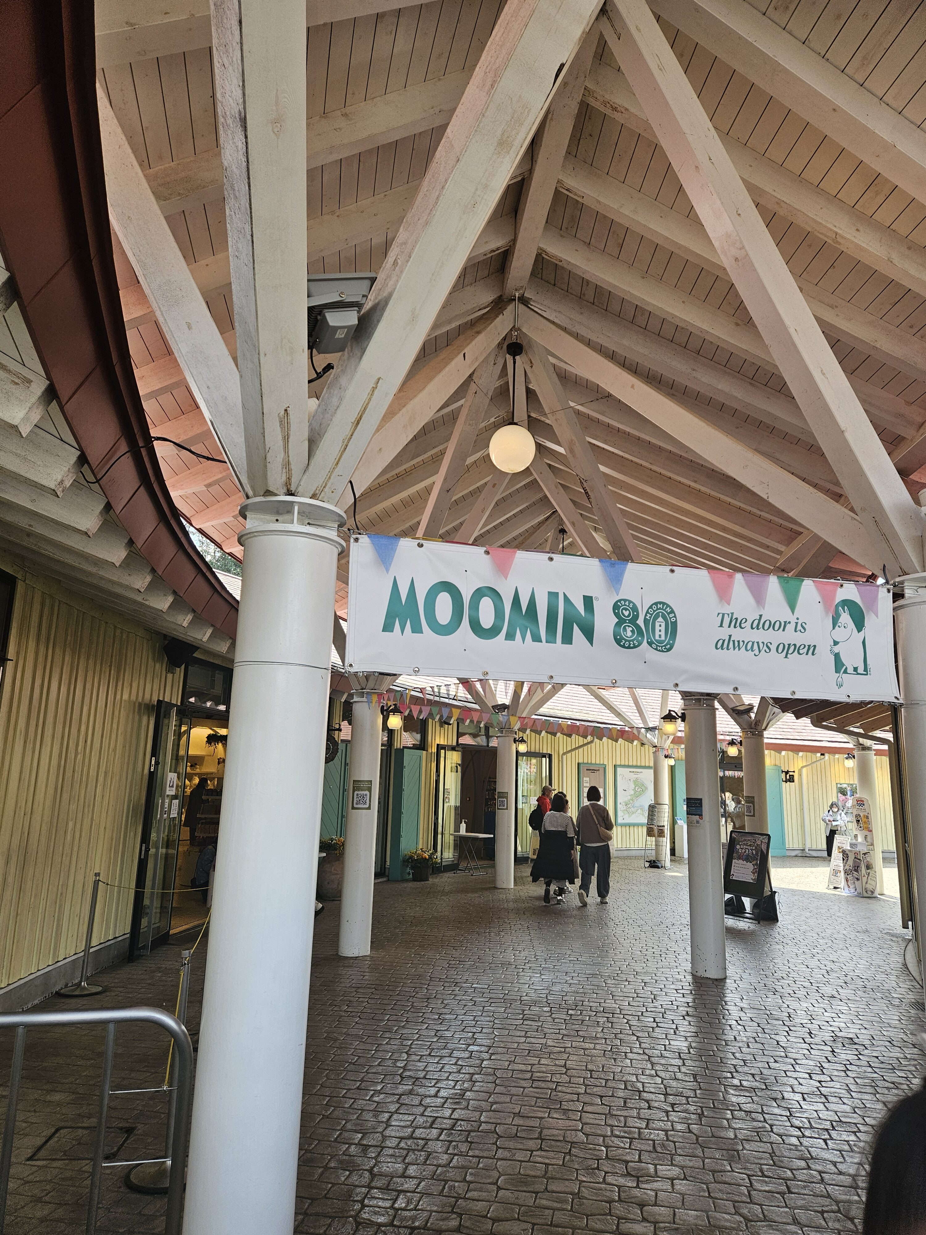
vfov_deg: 73.9
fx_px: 820
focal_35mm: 23
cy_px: 618
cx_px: 463
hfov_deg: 58.9
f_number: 1.8
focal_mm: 5.4
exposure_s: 1/359
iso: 80
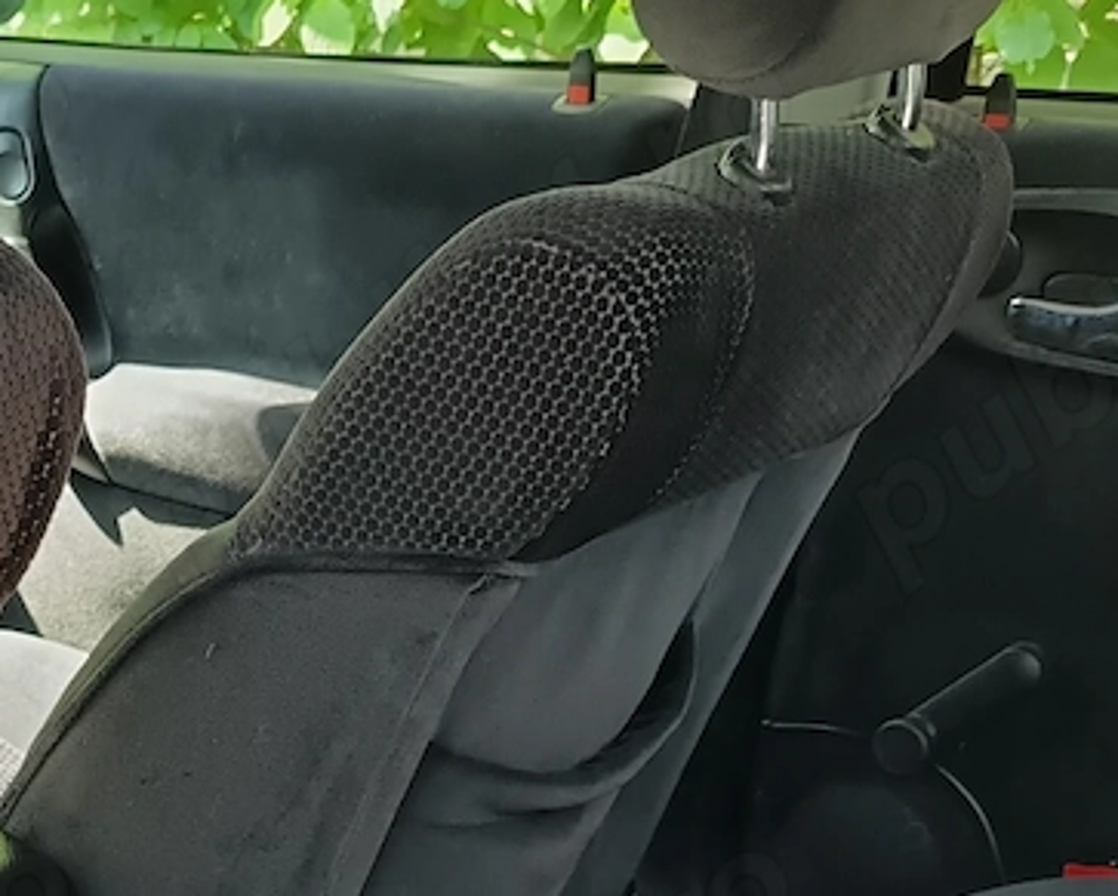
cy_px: 1262
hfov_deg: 21.7
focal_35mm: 86
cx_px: 99
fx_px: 2848
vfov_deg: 16.6
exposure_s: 1/50
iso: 663
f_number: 1.75
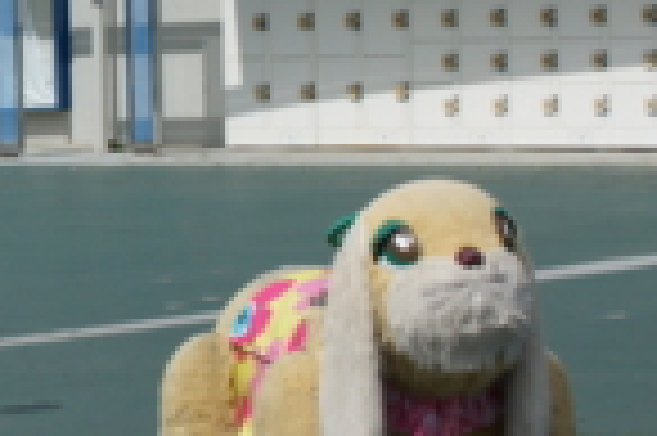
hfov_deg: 9.0
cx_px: -621
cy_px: 43
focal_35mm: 216
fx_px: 3939
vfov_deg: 6.3
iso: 200
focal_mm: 35
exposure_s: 1/500
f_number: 13
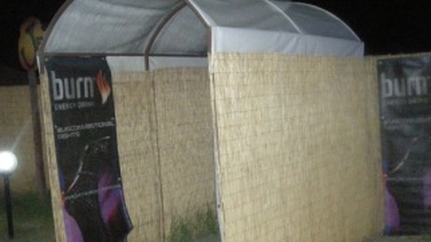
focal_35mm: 53
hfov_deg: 39.1
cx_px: 233
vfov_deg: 22.5
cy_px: 168
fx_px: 606
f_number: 2.8
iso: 822
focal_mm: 5.7
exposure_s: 1/60
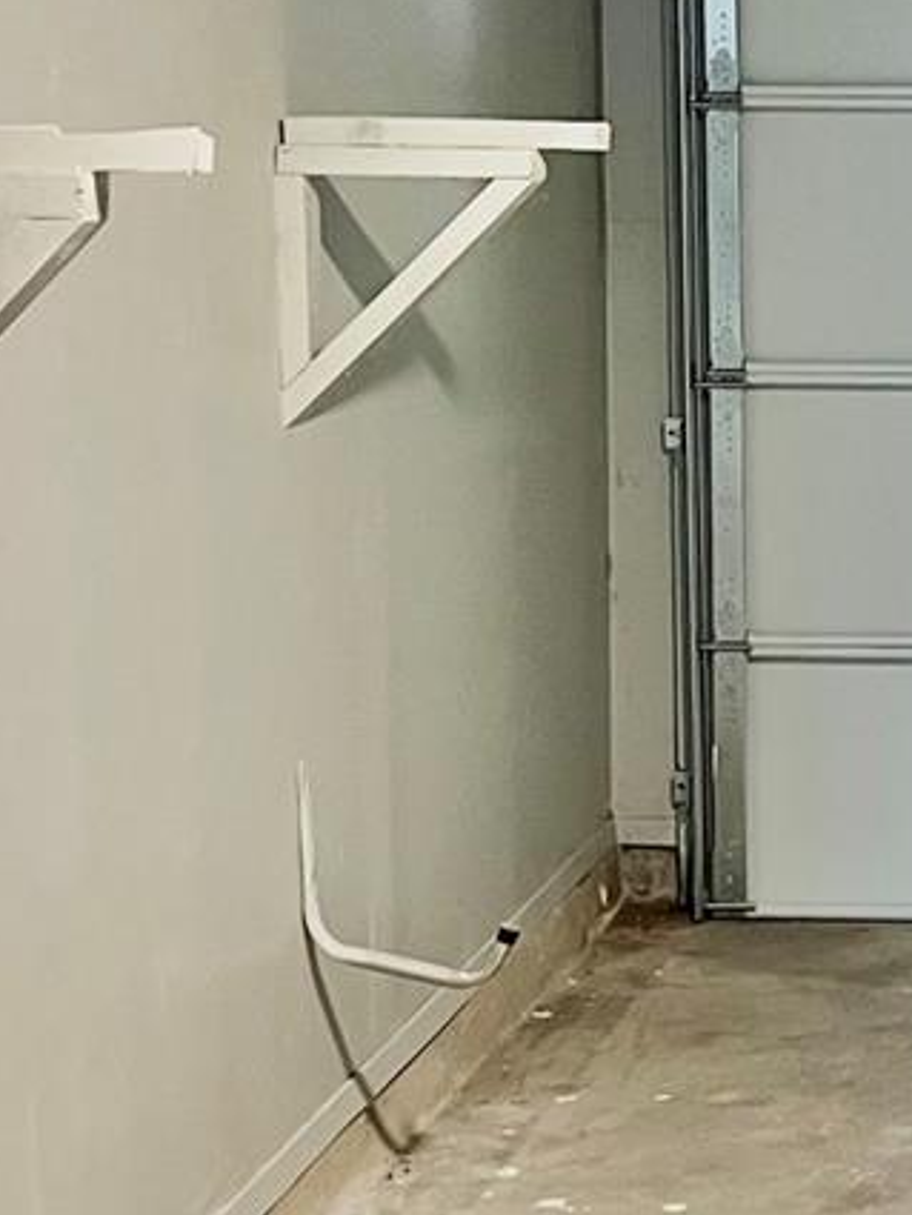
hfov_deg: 15.1
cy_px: 395
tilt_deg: -4.9
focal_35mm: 94
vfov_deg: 20.8
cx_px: 1166
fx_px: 3300
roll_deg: +0.3
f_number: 1.5
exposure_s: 1/40
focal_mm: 5.7
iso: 500
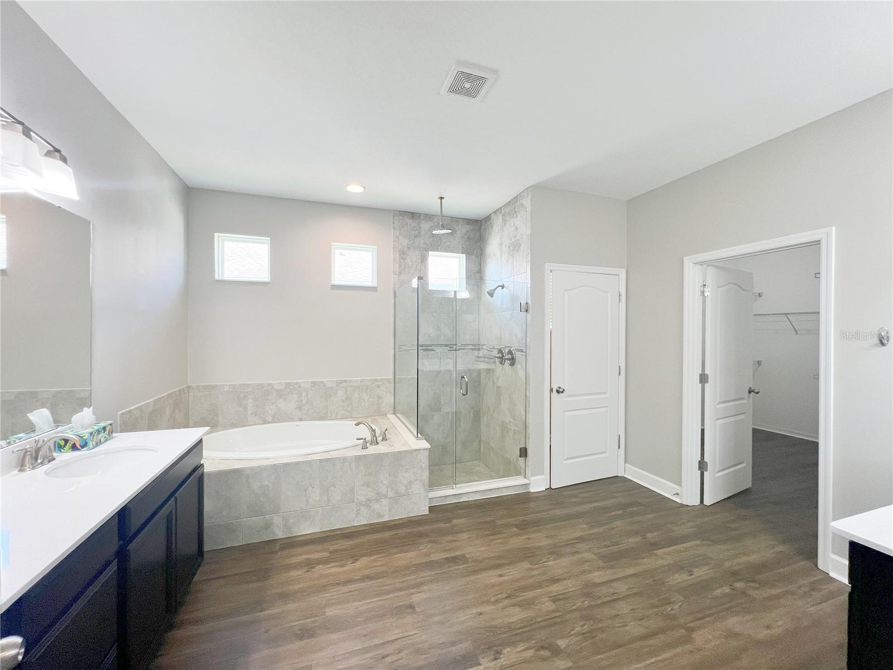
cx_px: 446
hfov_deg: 106.2
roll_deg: -0.1
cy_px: 335
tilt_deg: -1.6
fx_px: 335
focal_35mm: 13
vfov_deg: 89.9
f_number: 1.8
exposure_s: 1/120
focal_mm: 1.57
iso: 200
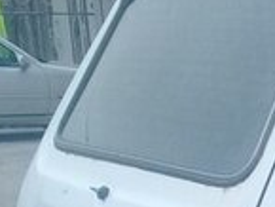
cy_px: 341
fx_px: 1121
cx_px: 548
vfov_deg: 10.1
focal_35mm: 141
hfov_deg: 12.4
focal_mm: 3.3
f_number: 2.2
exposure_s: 1/408
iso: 64
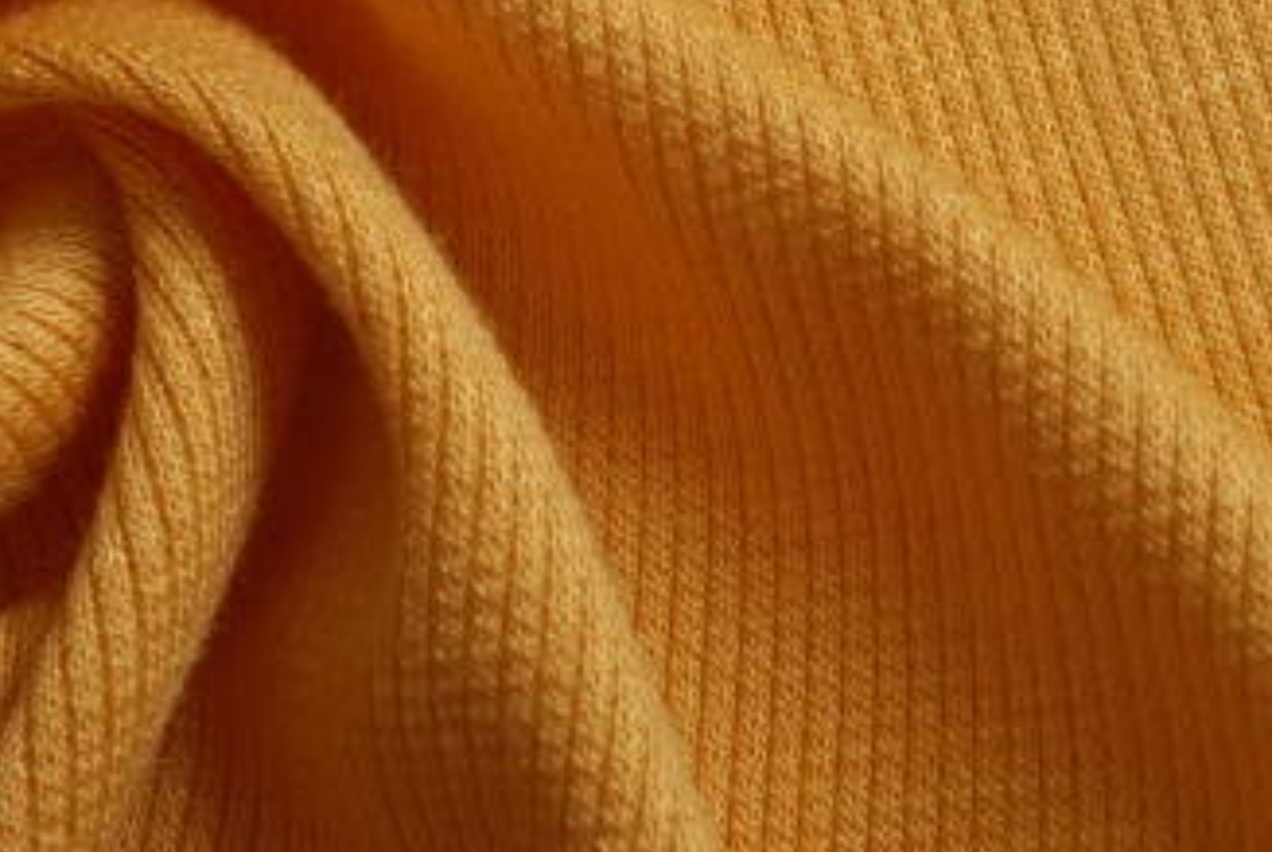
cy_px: 305
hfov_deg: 11.4
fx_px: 6227
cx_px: -253
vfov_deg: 7.8
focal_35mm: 176
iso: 100
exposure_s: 1/125
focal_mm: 48
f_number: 14
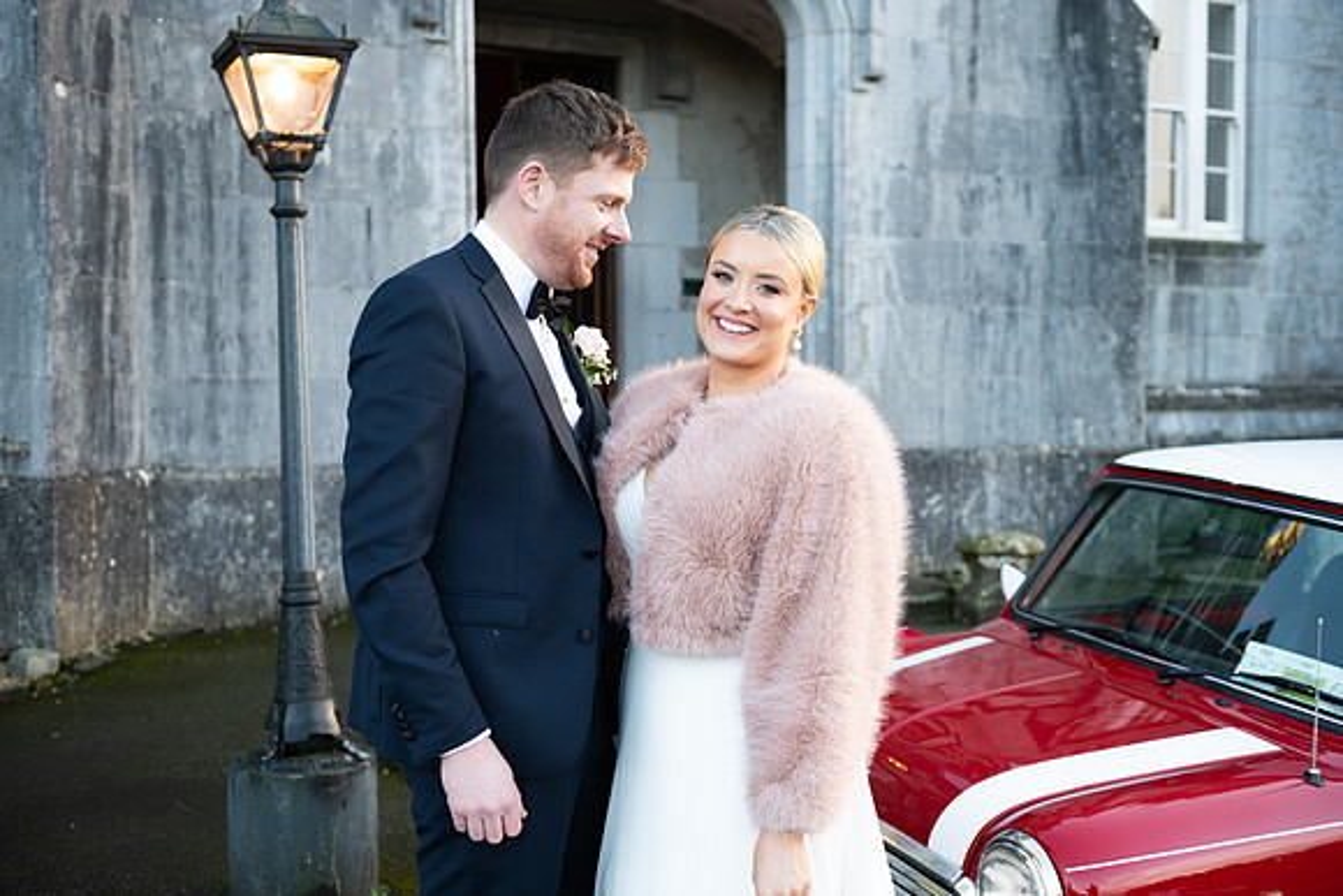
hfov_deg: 46.4
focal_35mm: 42
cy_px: 448
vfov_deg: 31.9
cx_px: 672
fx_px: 1567
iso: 250
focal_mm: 42
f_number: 3.5
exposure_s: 1/160
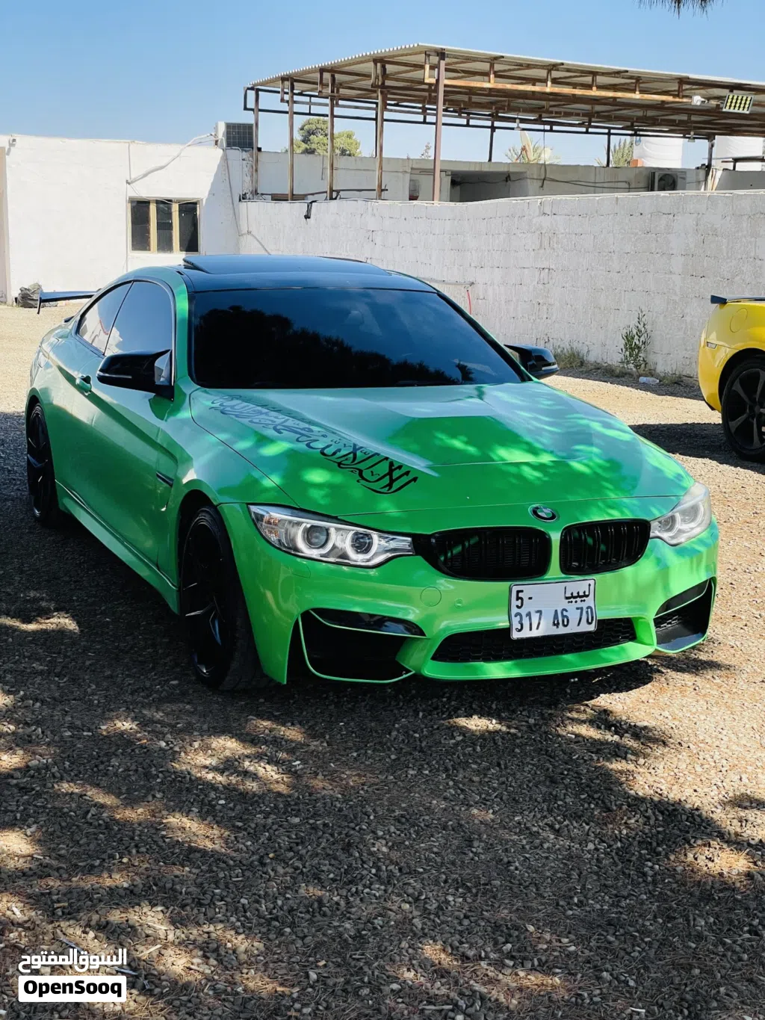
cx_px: 382
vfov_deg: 36.8
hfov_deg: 28.0
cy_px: 510
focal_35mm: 52
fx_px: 1532
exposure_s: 1/1546
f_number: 2
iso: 32
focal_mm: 6
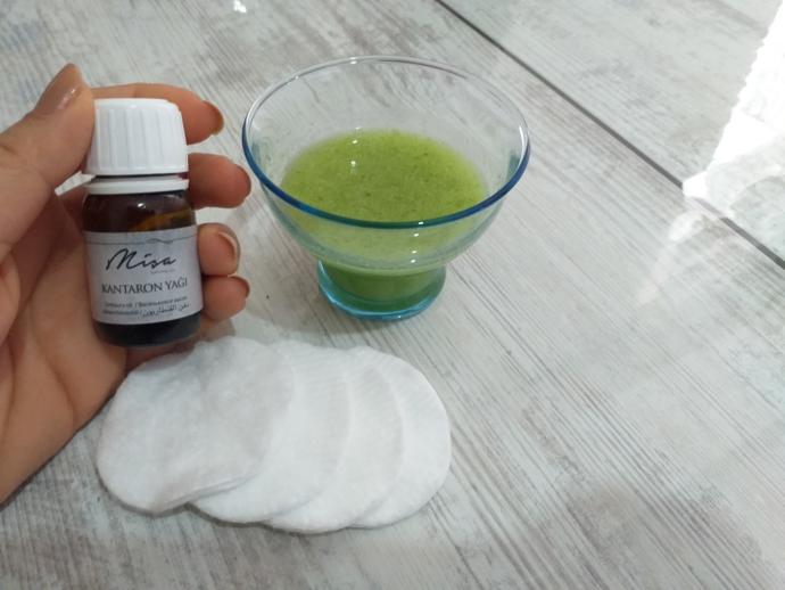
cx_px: 392
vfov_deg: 53.1
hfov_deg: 67.3
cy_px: 295
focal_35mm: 26
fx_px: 590
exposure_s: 1/33
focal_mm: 3.6
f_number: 1.9
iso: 200
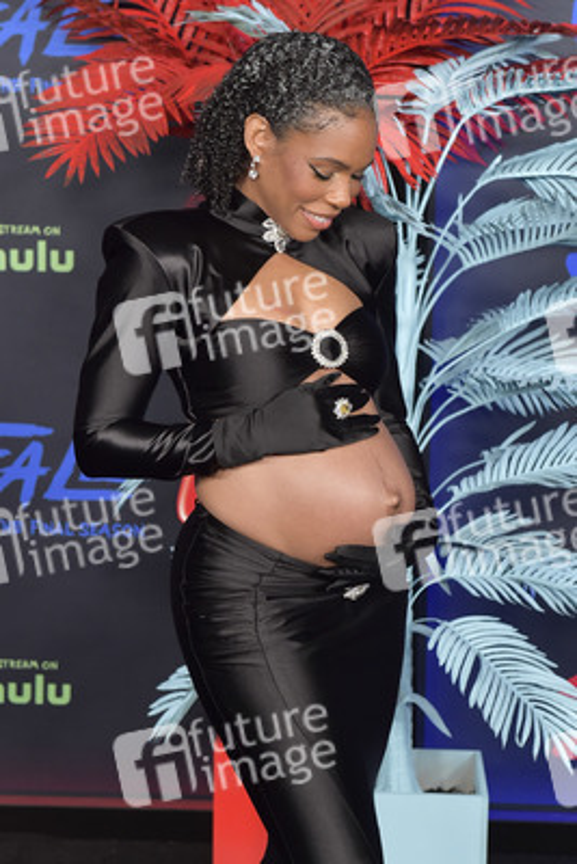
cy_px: 432
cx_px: 288
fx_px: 1681
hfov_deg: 19.5
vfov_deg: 28.8
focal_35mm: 70
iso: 2000
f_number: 6.3
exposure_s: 1/250
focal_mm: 70
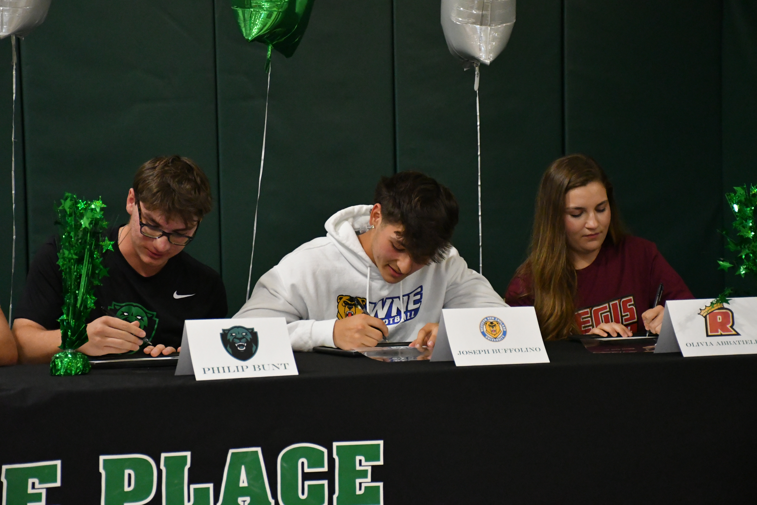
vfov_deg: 13.8
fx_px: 2082
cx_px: 378
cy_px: 252
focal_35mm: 99
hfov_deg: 20.6
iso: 7200
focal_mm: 66
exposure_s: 1/500
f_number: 5
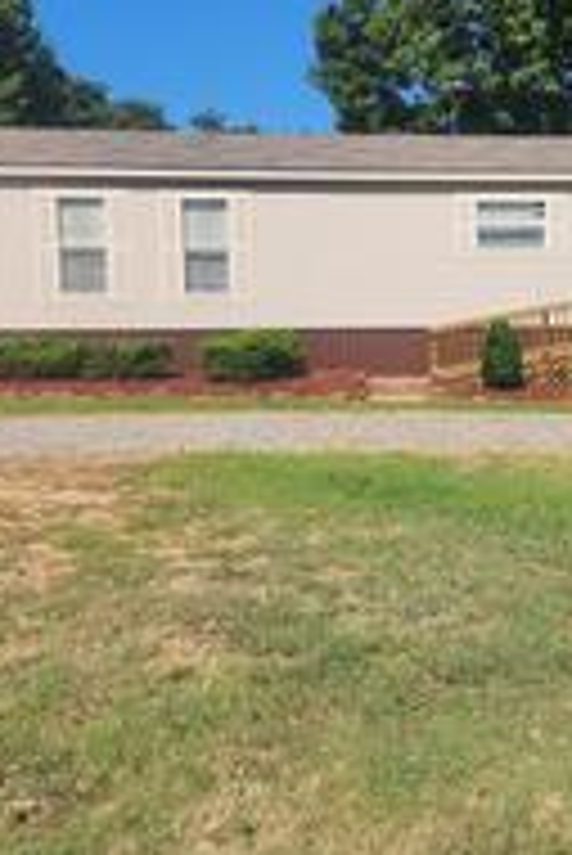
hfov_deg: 29.9
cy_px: 360
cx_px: 520
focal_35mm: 43
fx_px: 1023
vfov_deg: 45.2
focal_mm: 5.4
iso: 20
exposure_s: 1/2032
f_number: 1.8
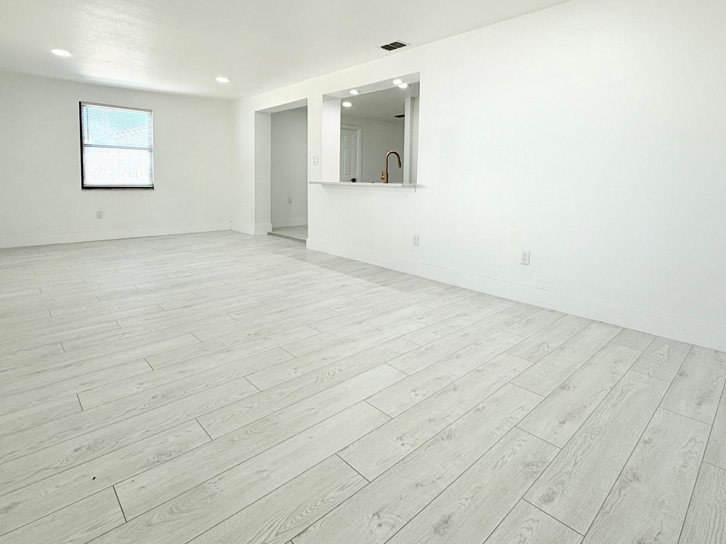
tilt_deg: -2.9
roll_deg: -0.9
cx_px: 404
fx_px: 398
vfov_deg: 67.6
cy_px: 203
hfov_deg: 84.3
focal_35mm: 19
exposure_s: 1/120
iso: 64
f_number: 2.2
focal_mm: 2.22
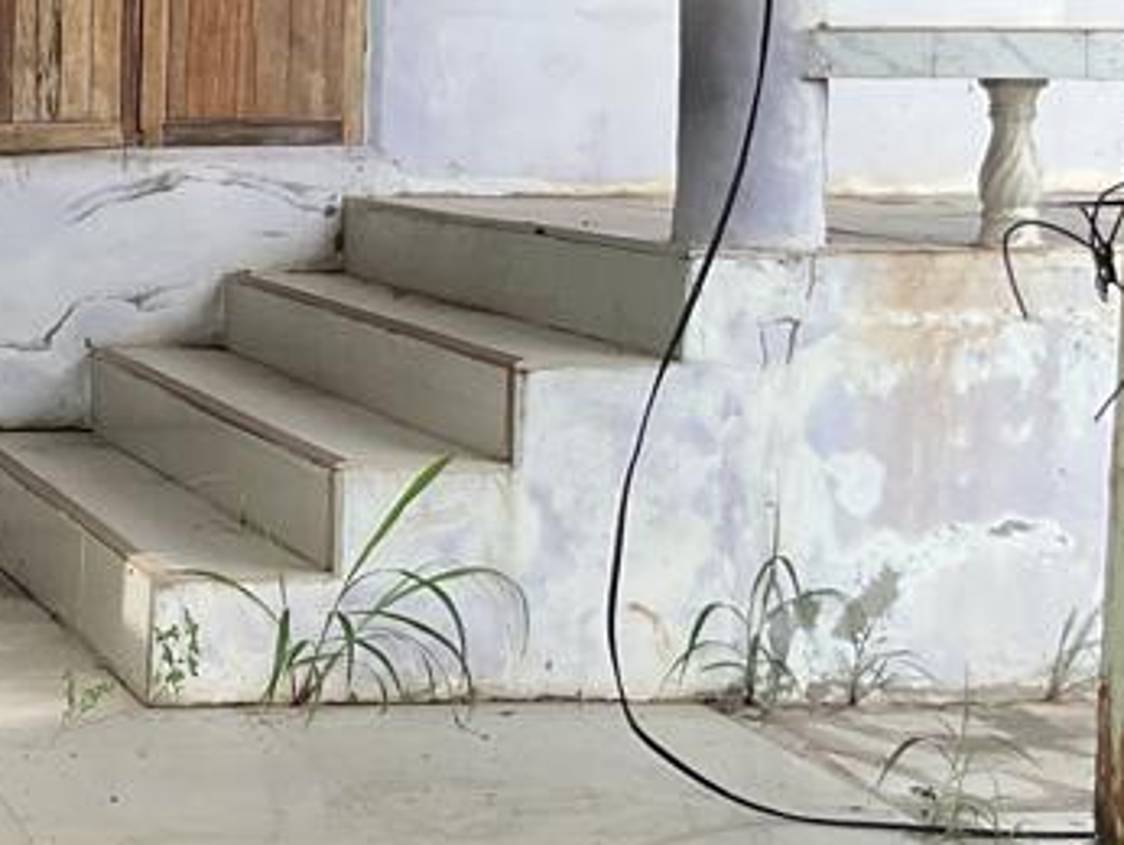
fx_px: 3119
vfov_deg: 15.3
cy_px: 202
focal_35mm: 96
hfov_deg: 19.1
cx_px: -291
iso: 16
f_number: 1.8
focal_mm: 3
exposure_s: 1/251
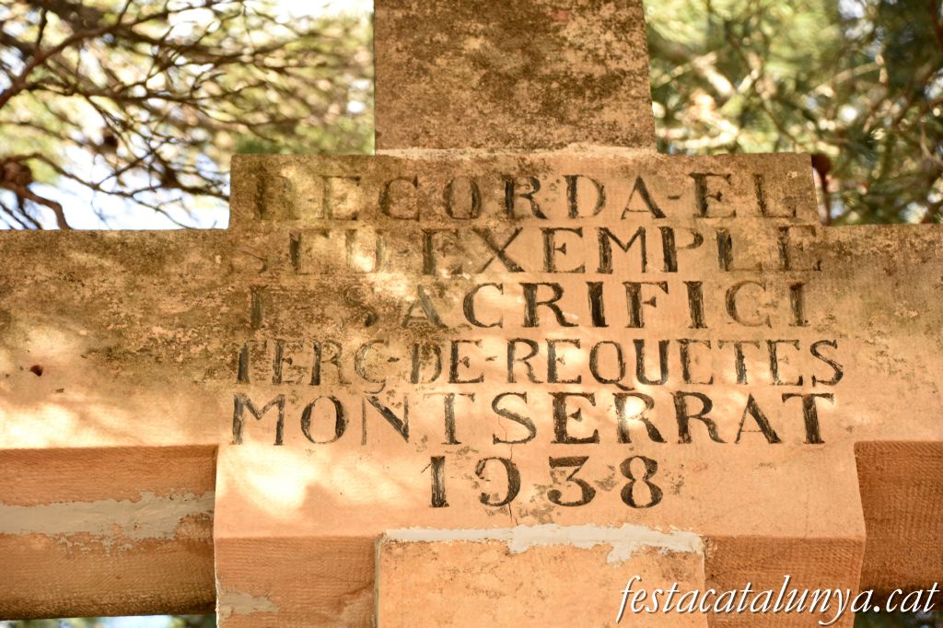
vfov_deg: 11.4
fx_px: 3142
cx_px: 472
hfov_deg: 17.1
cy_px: 314
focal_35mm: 120
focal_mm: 80
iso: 400
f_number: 5.3
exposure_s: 1/100
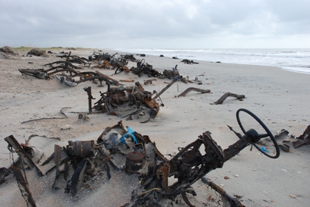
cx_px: 155
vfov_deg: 43.7
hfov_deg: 61.9
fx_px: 259
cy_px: 104
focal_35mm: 30
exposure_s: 1/500
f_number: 11
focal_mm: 20
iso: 800
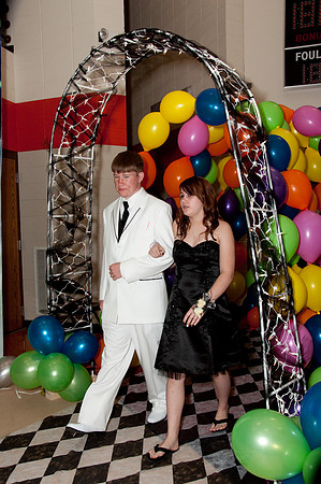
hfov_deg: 39.9
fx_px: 442
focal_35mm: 33
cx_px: 160
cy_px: 242
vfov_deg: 57.3
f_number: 8
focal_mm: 22
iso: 400
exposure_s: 1/180
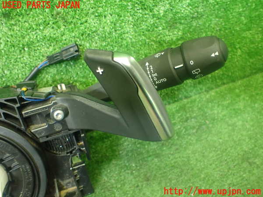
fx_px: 228
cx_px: 132
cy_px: 98
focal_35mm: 30
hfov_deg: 60.0
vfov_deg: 46.8
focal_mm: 5.4
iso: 800
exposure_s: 1/100
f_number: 2.3
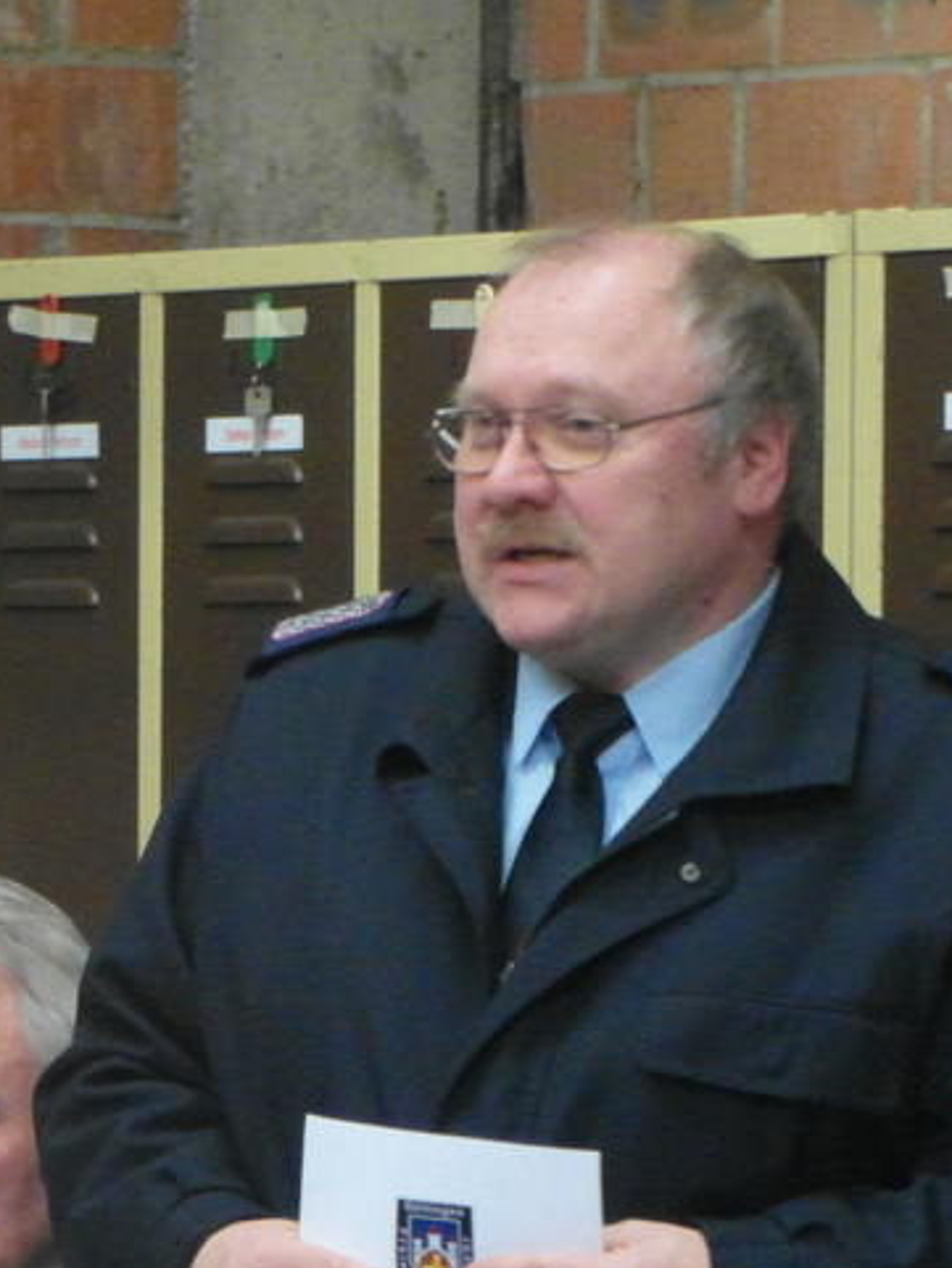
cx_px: 597
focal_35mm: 230
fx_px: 8430
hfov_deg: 6.5
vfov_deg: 8.6
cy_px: 799
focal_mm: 30.8
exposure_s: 1/20
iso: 1600
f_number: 4.5
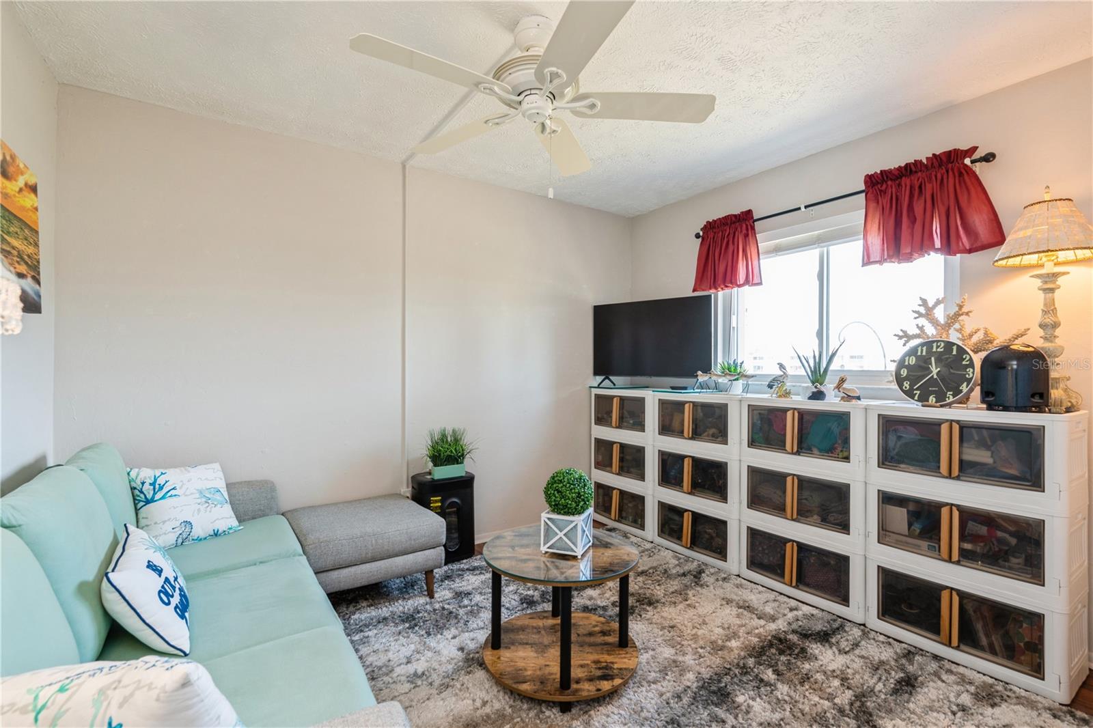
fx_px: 486
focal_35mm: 16
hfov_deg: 96.7
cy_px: 364
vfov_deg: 73.7
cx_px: 546
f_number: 8
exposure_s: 1/5
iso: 200
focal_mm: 16
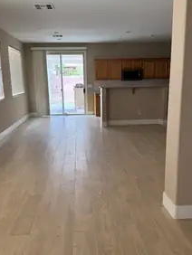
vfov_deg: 53.9
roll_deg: +0.7
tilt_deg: -11.5
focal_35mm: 34
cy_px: 132
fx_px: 251
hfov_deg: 41.9
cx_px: 97
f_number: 1.78
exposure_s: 1/60
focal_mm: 6.76
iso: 200
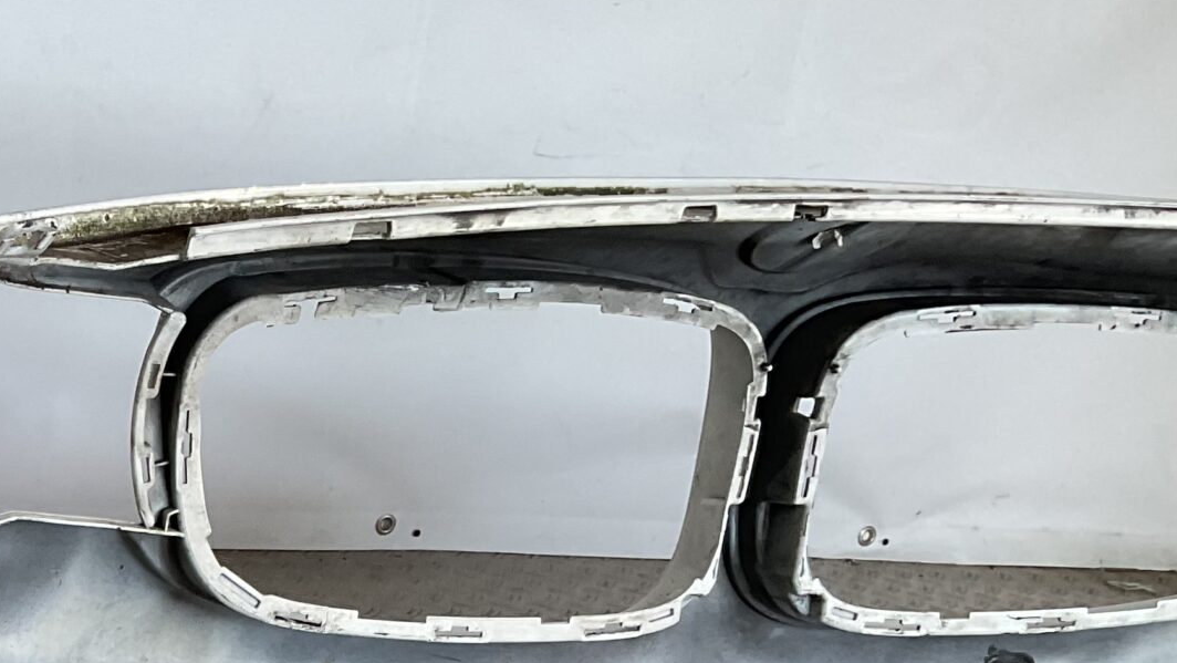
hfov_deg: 26.3
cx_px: -25
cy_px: 931
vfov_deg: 15.0
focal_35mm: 76
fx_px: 2372
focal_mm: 3
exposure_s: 1/100
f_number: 1.8
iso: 40
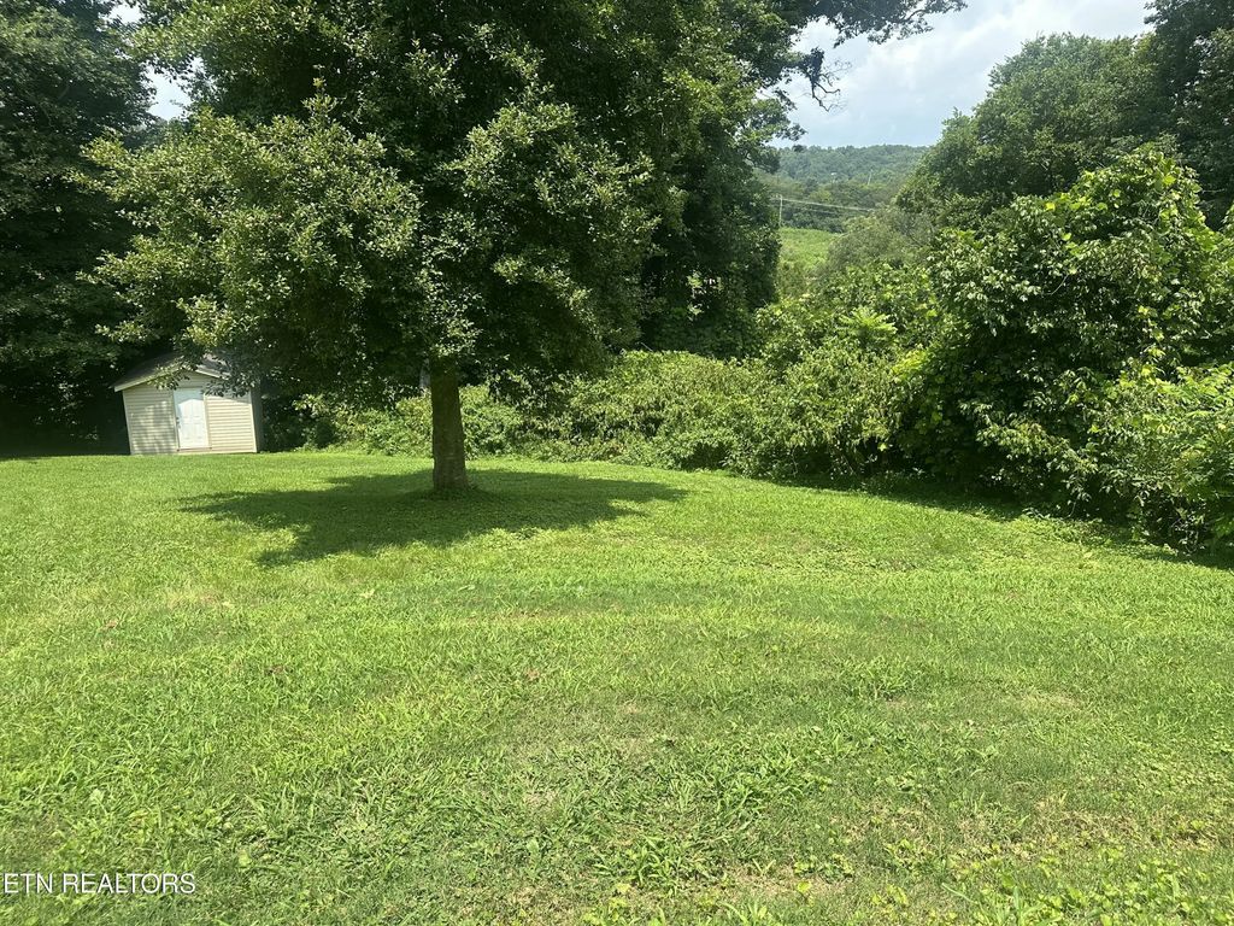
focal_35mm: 24
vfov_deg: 56.8
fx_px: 856
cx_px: 617
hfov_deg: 71.6
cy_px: 463
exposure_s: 1/2299
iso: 80
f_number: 1.78
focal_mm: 6.86
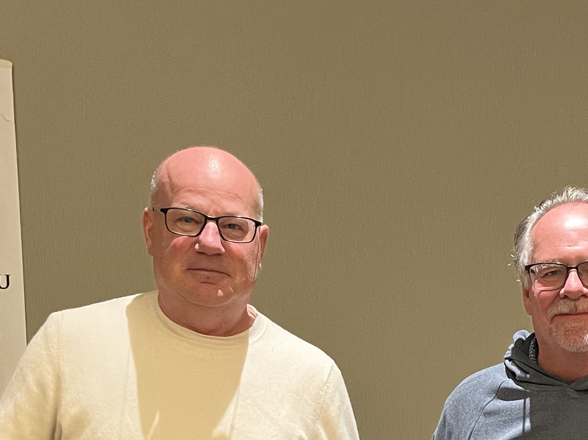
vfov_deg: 19.2
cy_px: 562
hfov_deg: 26.3
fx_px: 1206
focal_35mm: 71
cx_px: 555
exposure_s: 1/60
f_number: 1.6
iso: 250
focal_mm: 5.1
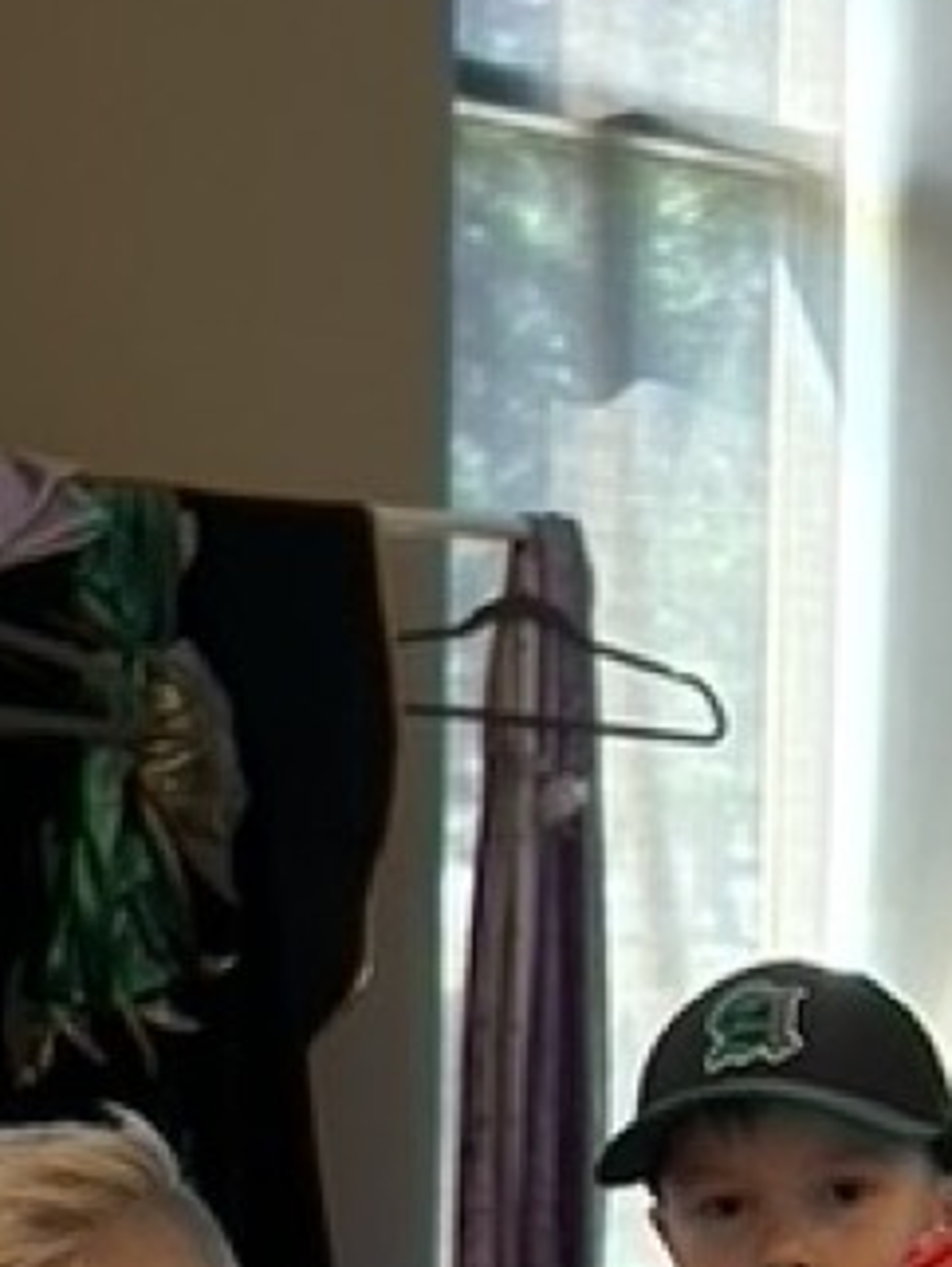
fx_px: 4724
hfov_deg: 11.3
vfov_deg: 15.0
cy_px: 1263
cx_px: 1129
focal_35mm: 129
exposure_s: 1/60
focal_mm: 5.7
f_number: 1.5
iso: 160
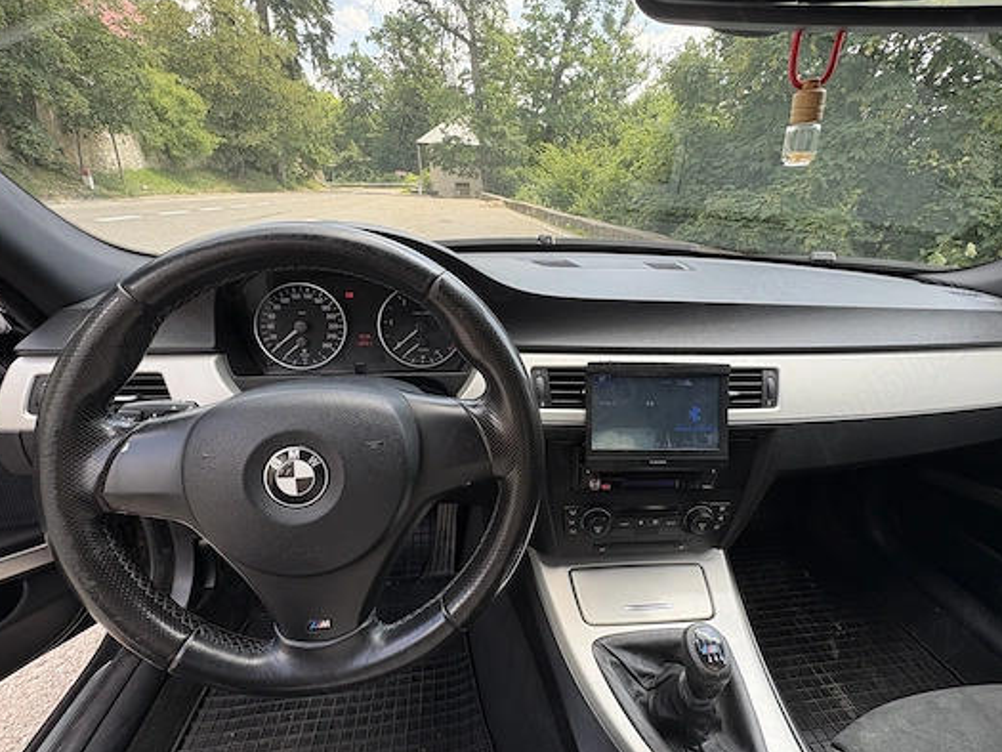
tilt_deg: -24.6
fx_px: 463
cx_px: 529
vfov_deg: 78.1
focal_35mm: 16
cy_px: 380
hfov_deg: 94.4
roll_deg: -1.6
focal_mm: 2.22
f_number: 2.2
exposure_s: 1/144
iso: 64
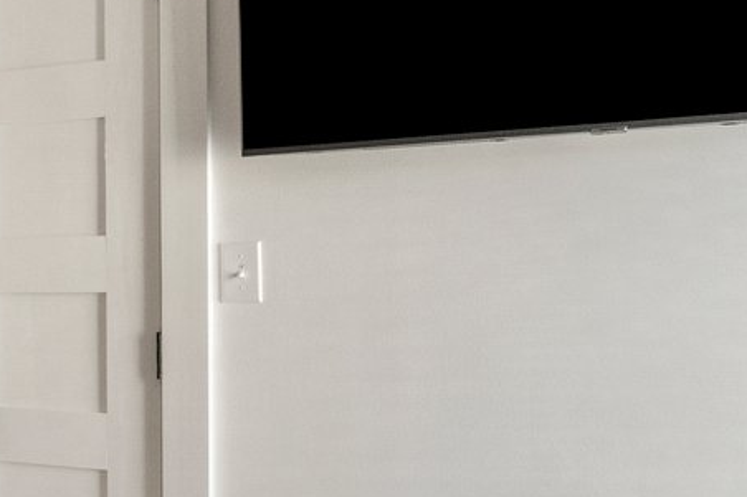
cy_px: 336
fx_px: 1410
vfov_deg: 19.9
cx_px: -412
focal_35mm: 68
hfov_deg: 23.1
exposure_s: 1/3
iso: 400
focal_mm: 10
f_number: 9
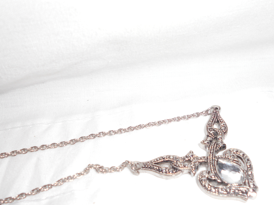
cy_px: 128
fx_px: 325
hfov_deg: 45.4
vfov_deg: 34.9
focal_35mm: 41
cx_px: 169
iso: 80
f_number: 8.8
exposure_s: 1/25
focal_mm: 5.8
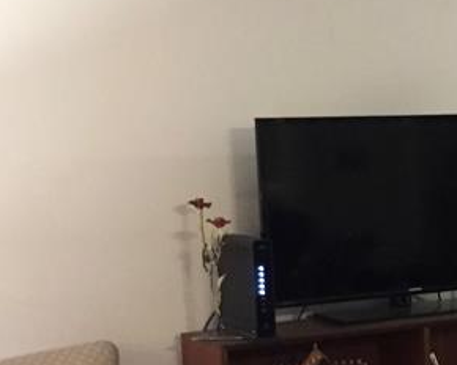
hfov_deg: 17.9
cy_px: 278
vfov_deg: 15.3
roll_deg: +1.9
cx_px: 600
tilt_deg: -6.0
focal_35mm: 100
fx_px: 1353
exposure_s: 1/17
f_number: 2.2
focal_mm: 4.15
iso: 250
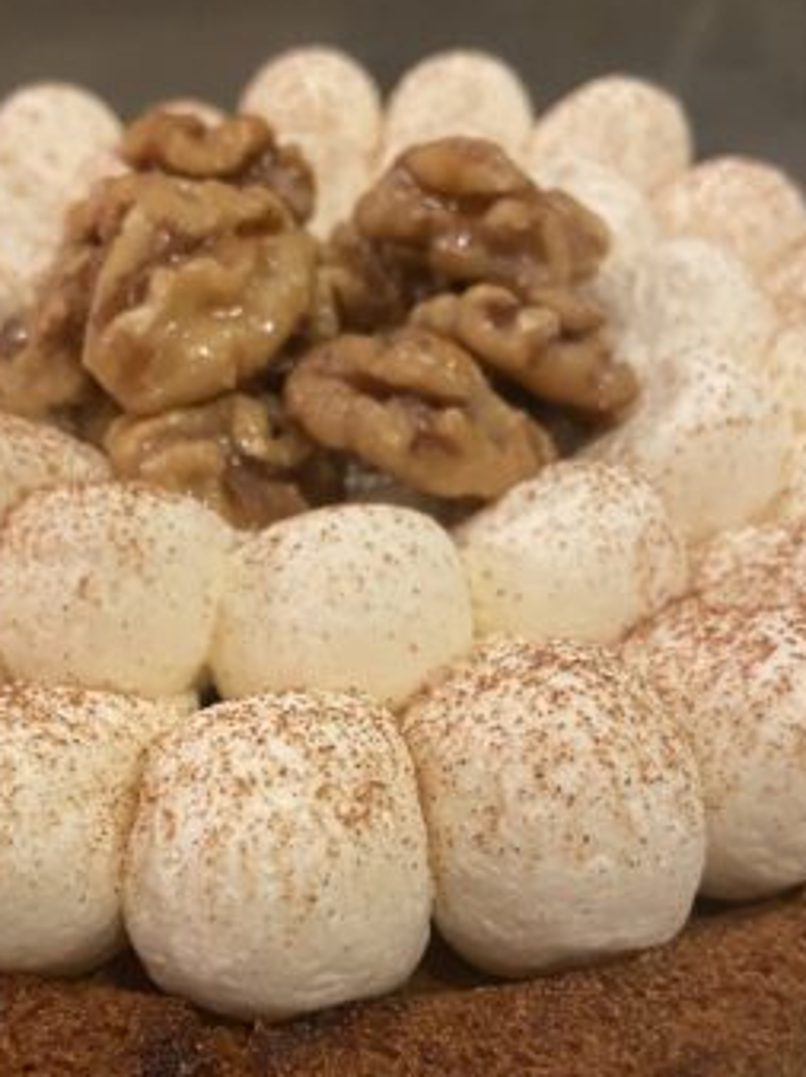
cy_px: 726
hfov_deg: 38.4
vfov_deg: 49.2
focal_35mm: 37
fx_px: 1150
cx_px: 304
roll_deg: -1.5
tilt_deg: -43.9
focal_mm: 4.25
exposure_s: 1/33
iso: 320
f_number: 1.8
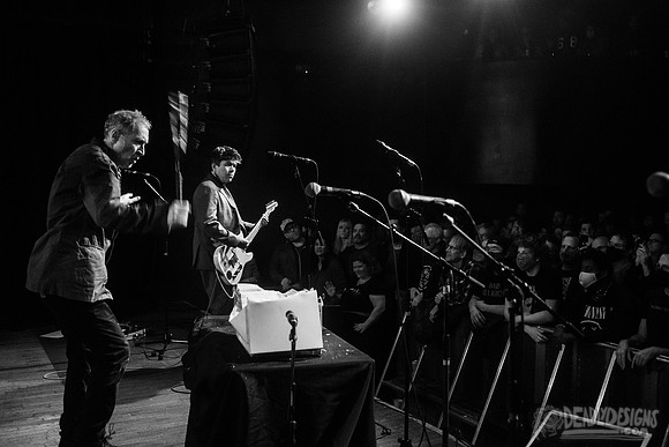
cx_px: 348
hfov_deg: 49.8
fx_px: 721
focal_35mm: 39
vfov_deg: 34.4
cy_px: 199
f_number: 3.2
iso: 2000
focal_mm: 35
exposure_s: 1/160
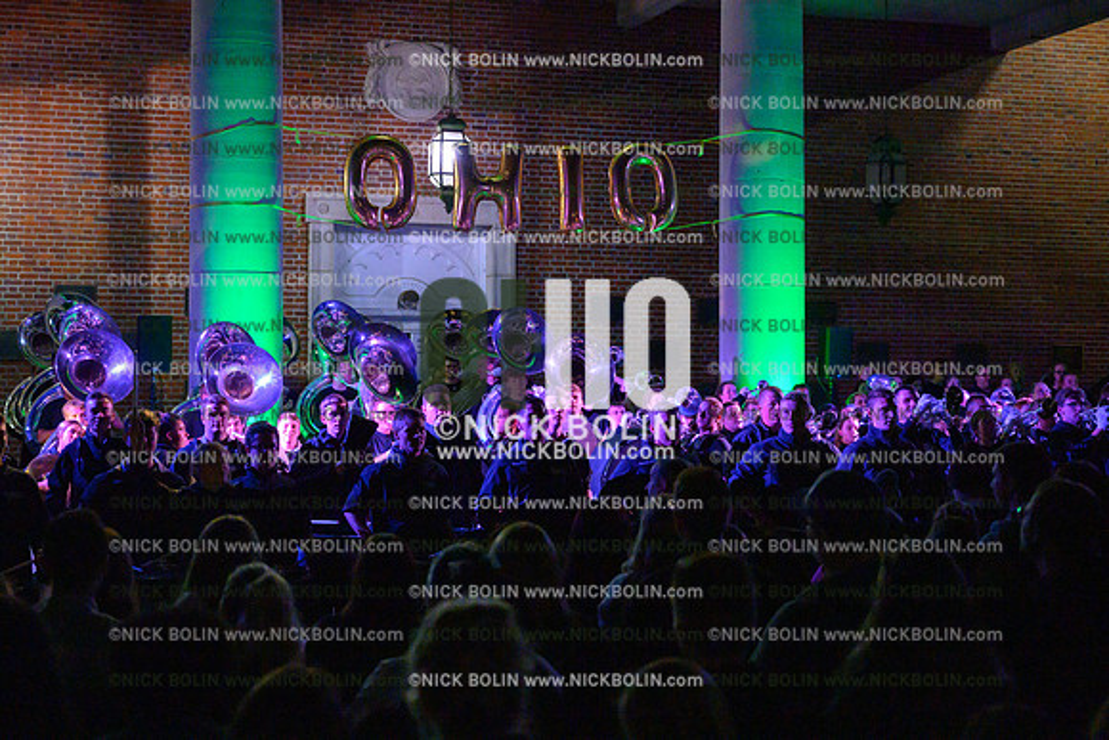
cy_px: 370
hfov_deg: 35.0
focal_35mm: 57
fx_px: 1756
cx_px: 554
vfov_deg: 23.8
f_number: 4
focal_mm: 57
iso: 12800
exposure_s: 1/500
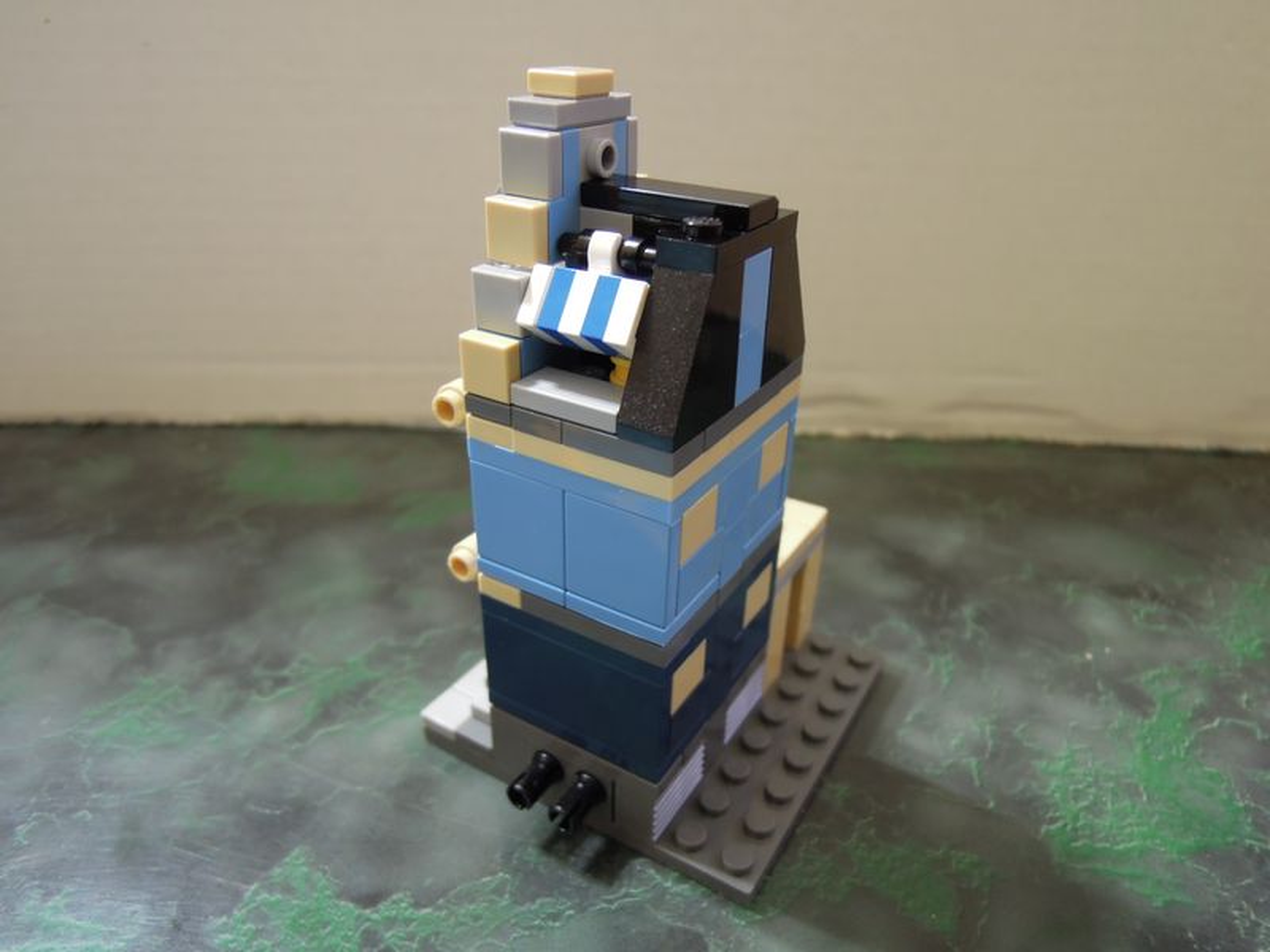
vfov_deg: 56.8
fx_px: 881
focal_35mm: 24
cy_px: 476
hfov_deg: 71.6
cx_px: 635
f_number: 2
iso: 160
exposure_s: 1/5
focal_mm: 4.3
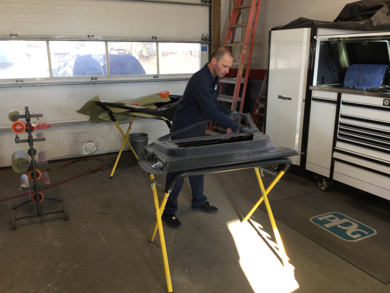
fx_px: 349
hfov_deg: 58.4
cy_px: 146
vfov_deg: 45.4
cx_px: 195
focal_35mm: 31
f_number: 2.4
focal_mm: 3.3
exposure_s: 1/30
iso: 32
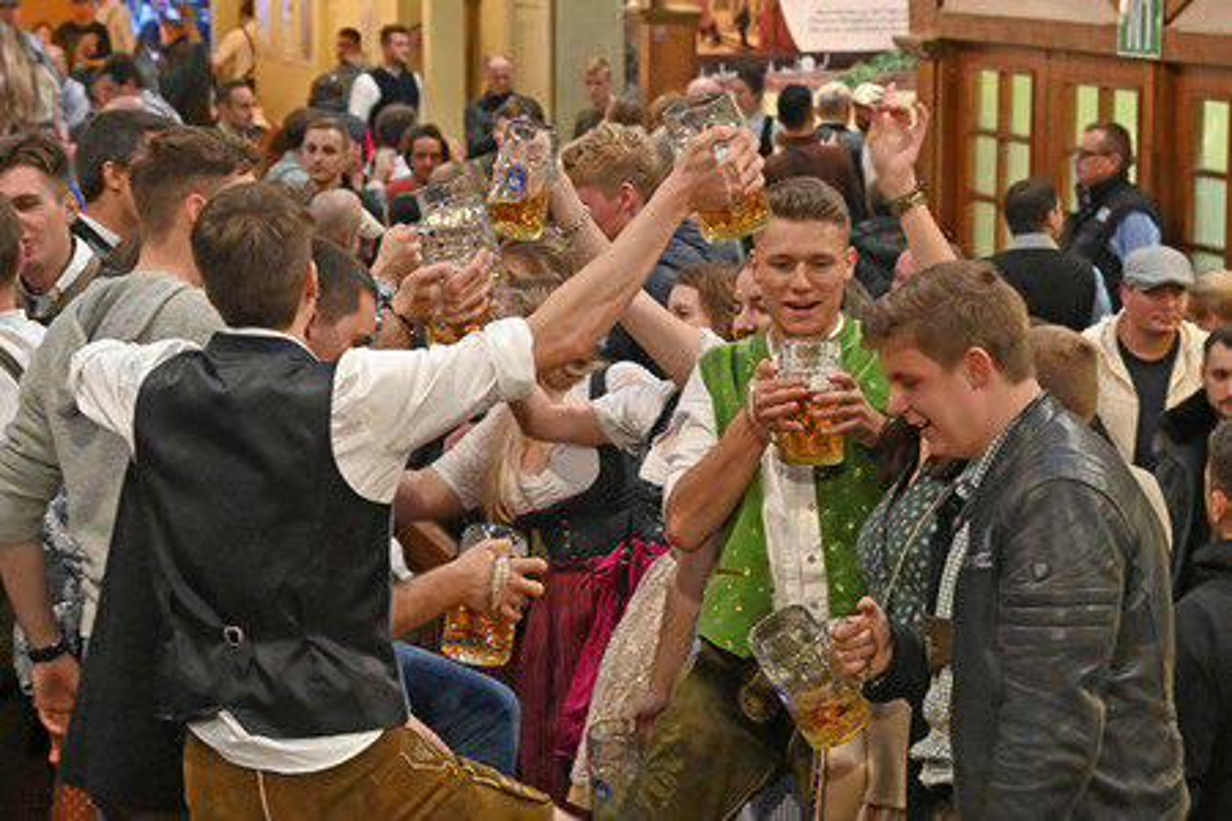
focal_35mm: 103
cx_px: 616
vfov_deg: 13.3
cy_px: 410
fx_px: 3525
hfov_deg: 19.8
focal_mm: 69
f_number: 6
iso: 12800
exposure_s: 1/125
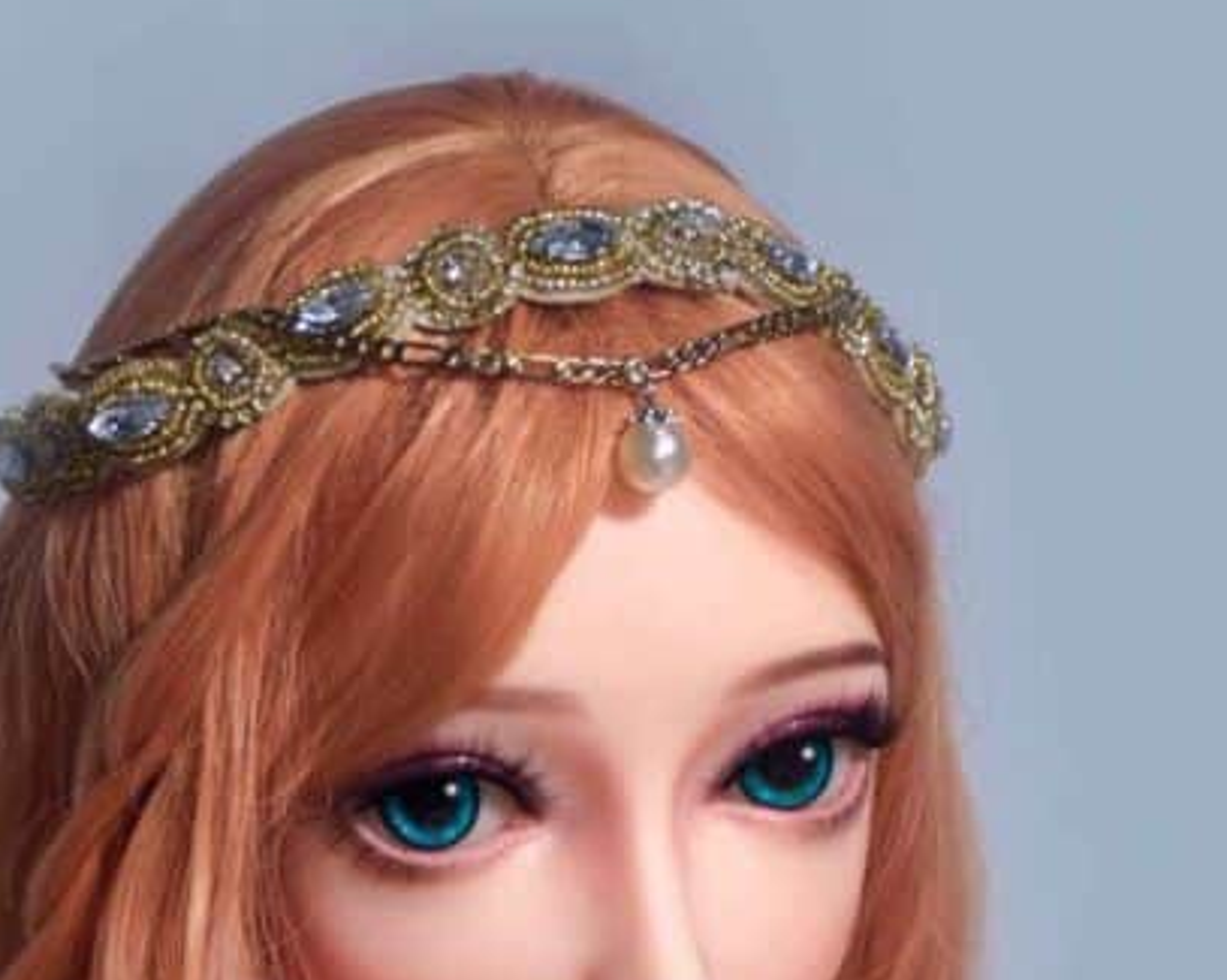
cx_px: 559
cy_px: 1158
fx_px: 3517
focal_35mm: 97
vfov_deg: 15.3
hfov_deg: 19.8
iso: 250
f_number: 4.2
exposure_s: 1/60
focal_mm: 35
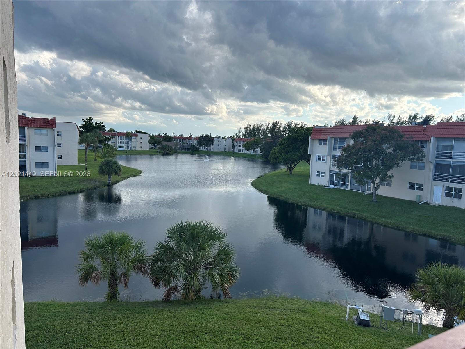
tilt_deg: -5.5
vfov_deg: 53.1
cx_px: 232
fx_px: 349
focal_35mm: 26
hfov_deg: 67.3
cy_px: 174
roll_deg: -1.8
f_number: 1.5
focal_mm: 5.7
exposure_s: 1/2008
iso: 50
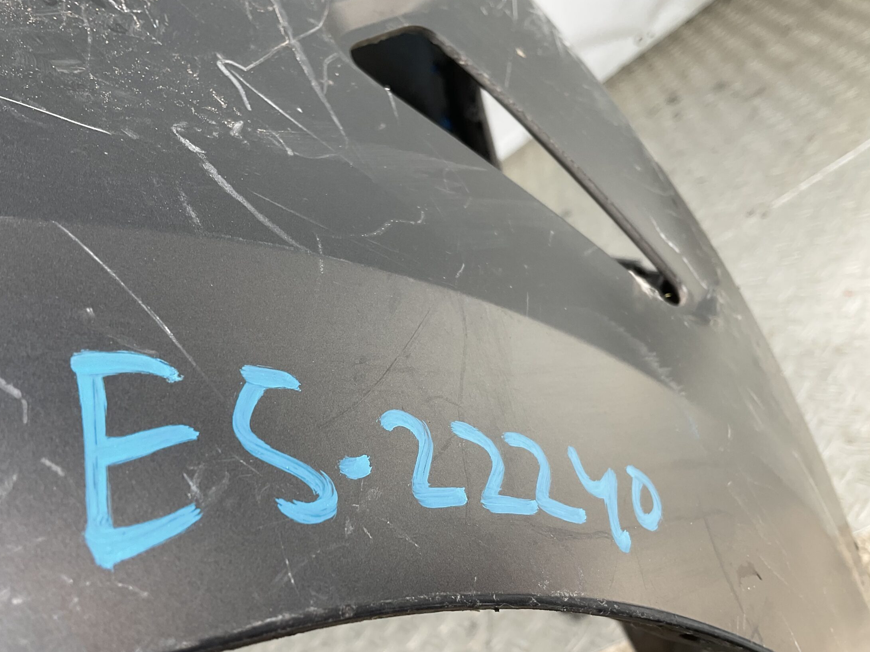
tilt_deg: -19.6
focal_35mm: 34
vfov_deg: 41.7
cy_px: 371
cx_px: 389
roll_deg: +40.6
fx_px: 855
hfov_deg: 53.9
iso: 20
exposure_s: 1/100
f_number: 1.8
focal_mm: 3
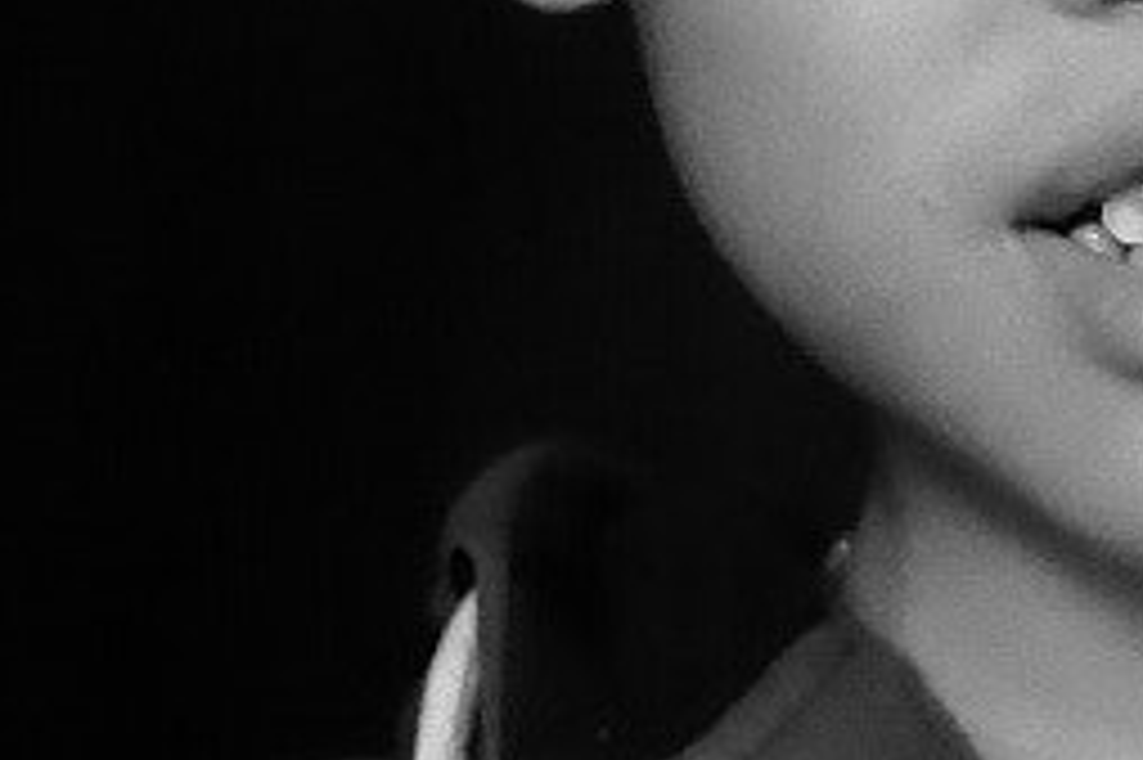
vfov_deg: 2.6
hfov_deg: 3.8
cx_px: 2574
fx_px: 16784
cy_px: 470
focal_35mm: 529
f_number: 1.2
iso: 3200
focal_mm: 56
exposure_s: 1/160
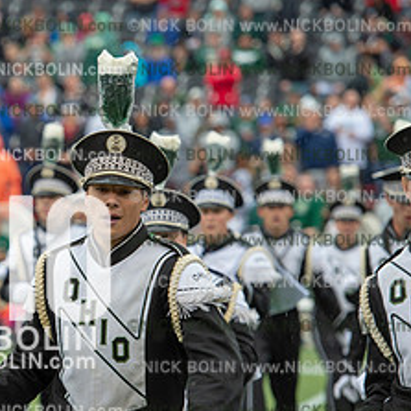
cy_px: 282
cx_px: -20
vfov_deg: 4.9
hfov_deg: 4.9
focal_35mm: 354
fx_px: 4755
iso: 400
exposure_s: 1/500
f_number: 4
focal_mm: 160
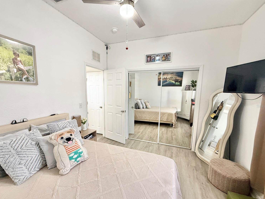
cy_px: 106
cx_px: 132
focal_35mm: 15
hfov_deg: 98.2
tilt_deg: -7.9
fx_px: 115
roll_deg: -1.2
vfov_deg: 81.6
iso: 320
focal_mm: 2.22
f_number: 2.2
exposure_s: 1/77
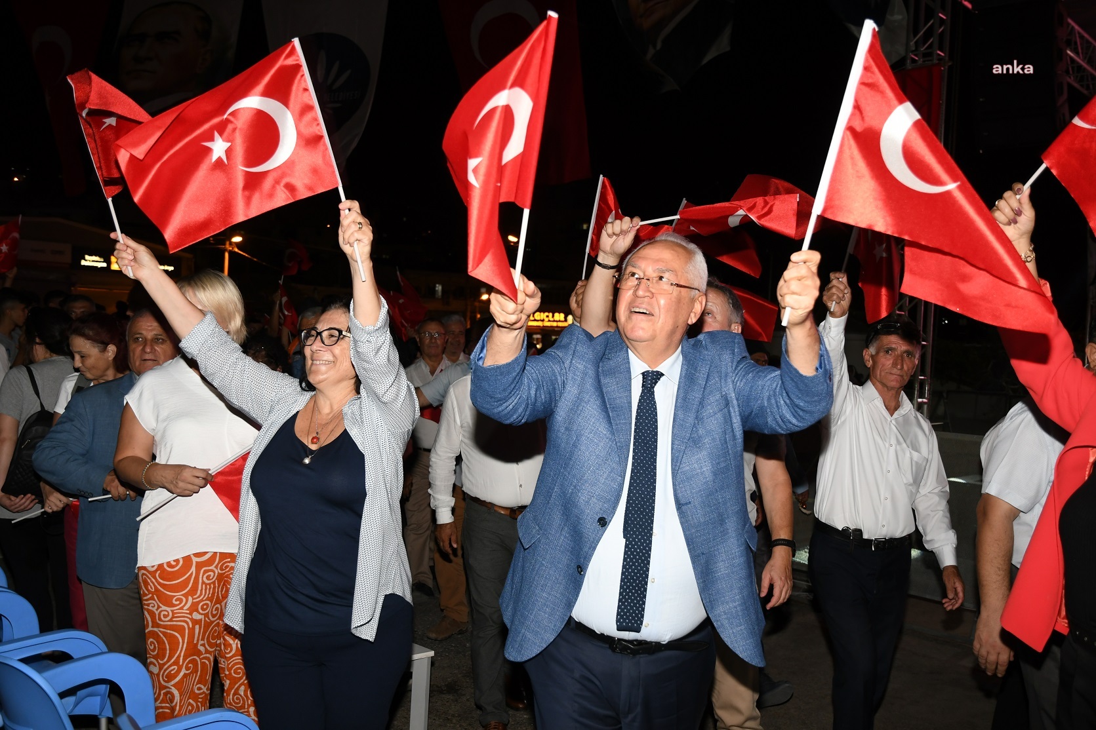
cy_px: 365
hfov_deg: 57.2
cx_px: 548
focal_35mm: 33
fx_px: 1005
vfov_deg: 40.0
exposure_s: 1/60
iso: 640
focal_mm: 22
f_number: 4
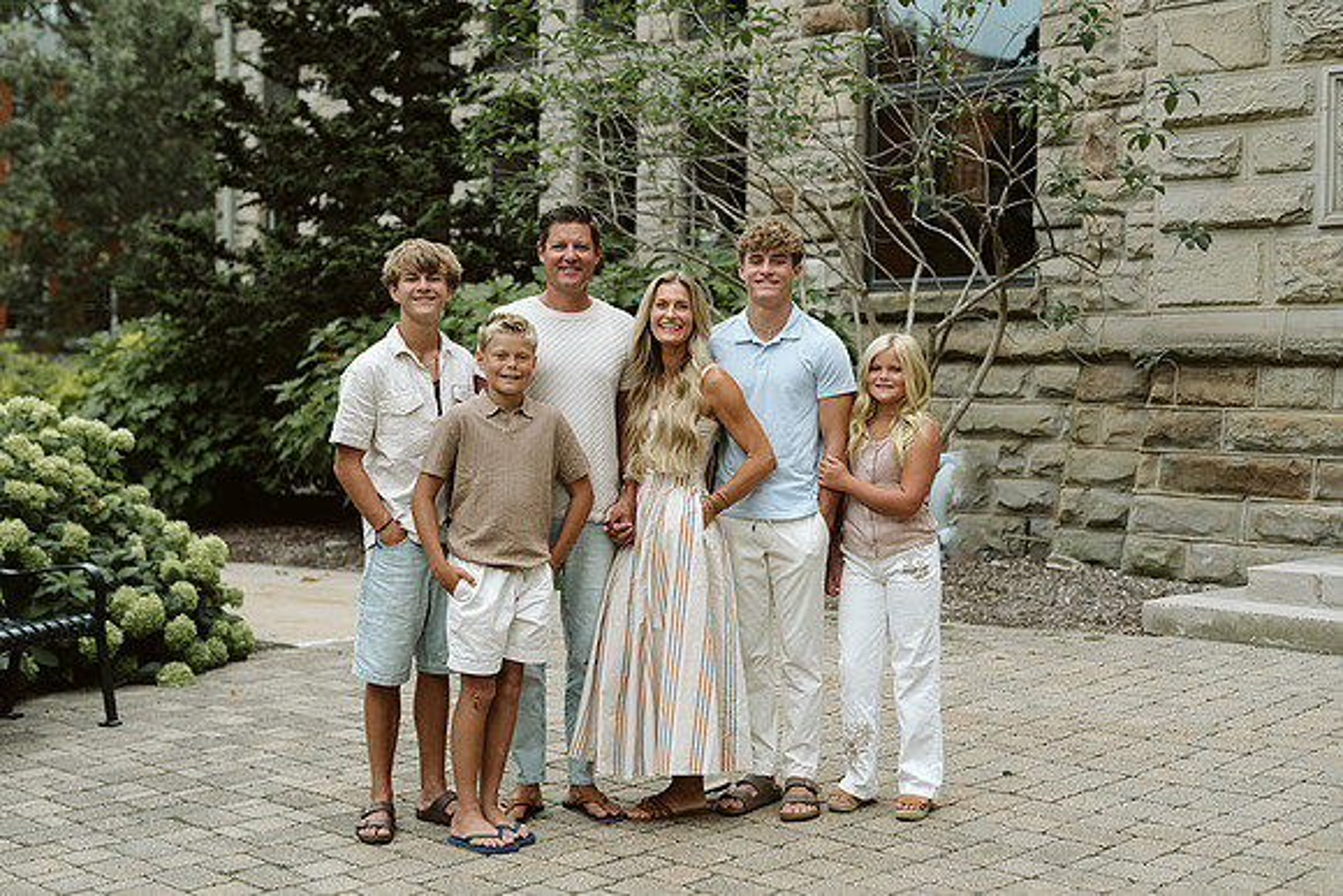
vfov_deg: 27.0
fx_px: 1866
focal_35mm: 50
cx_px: 672
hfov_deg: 39.6
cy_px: 448
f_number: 2.8
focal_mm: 50
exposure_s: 1/320
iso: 640
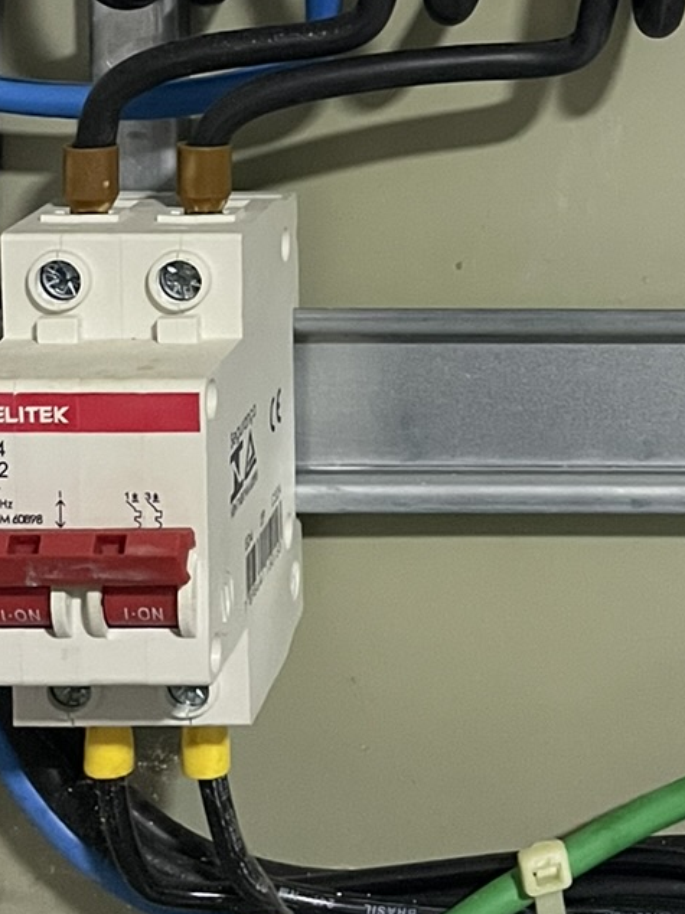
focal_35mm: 84
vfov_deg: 22.4
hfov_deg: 17.1
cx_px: 730
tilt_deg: -3.8
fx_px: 2218
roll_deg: +0.5
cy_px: 6
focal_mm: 4.2
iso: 640
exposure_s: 1/40
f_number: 1.6
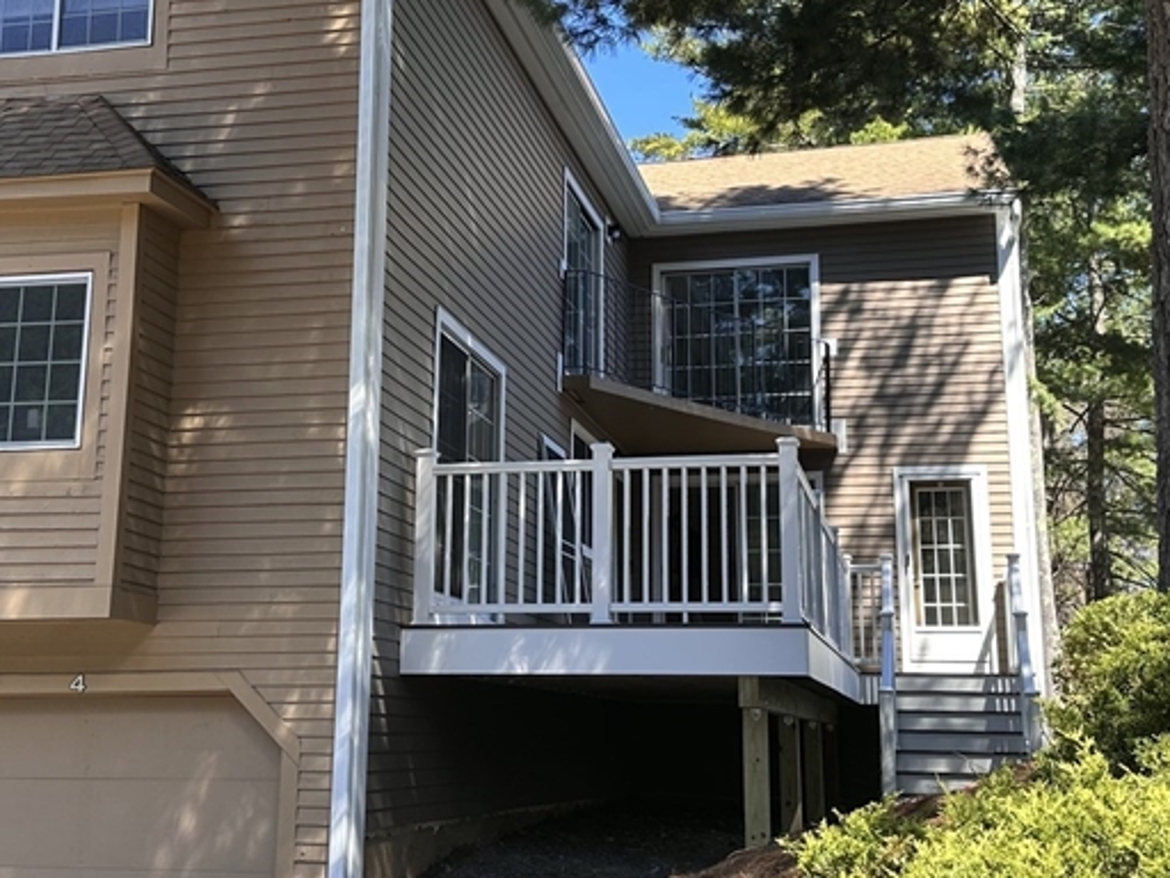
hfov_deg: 39.6
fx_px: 1622
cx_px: 532
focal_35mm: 48
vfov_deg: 30.2
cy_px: 380
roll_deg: -1.0
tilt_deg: +12.6
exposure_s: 1/694
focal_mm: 6.86
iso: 80
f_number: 1.78
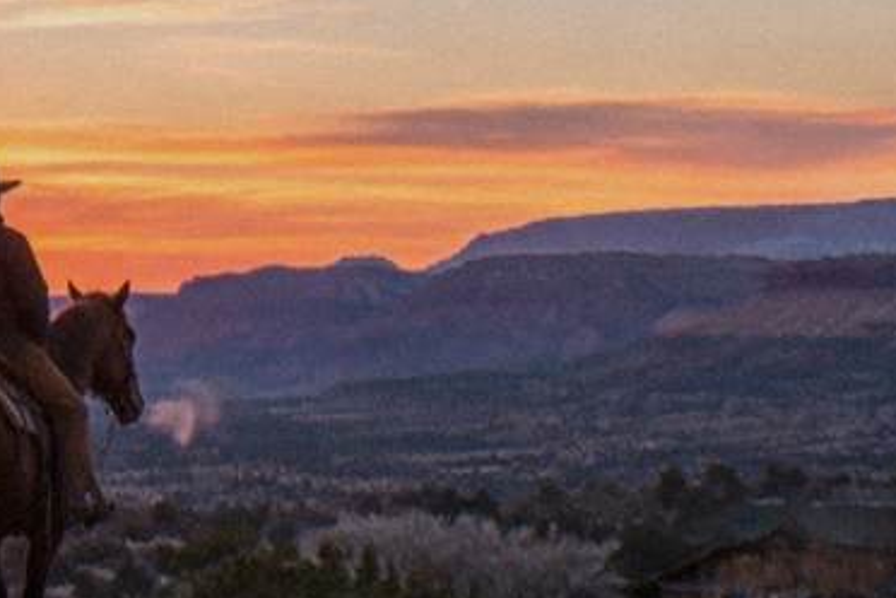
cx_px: 537
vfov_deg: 14.4
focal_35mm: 94
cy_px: 562
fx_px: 2339
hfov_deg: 21.7
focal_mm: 35
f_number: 11
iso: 640
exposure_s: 1/160
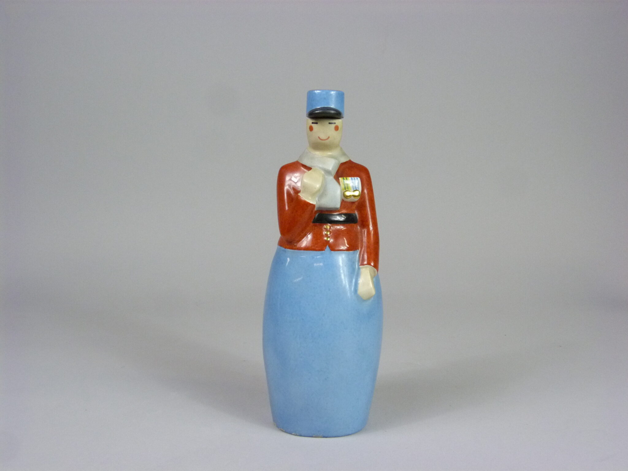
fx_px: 798
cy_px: 236
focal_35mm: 44
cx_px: 314
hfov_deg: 42.9
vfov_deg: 32.9
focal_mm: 7.9
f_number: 3.2
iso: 400
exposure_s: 1/60
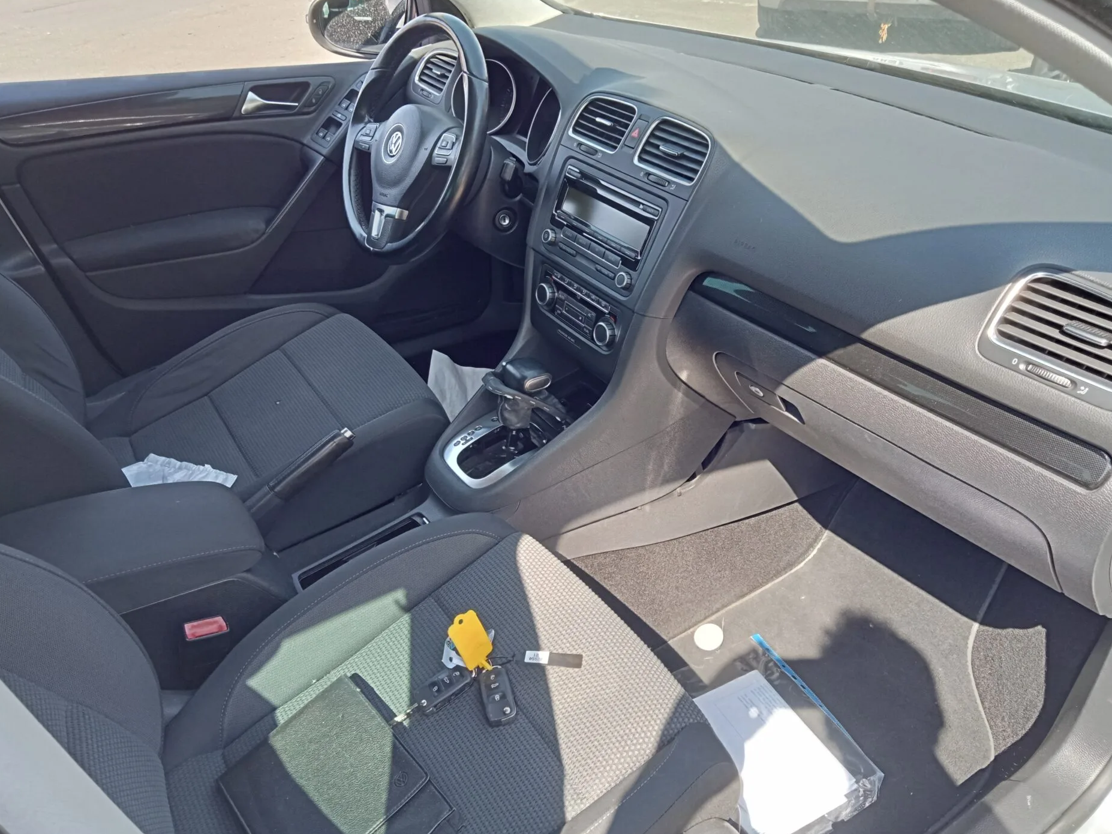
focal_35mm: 29
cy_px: 425
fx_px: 931
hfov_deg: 61.7
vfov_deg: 48.2
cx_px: 562
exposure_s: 1/102
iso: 100
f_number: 2.2
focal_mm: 3.46
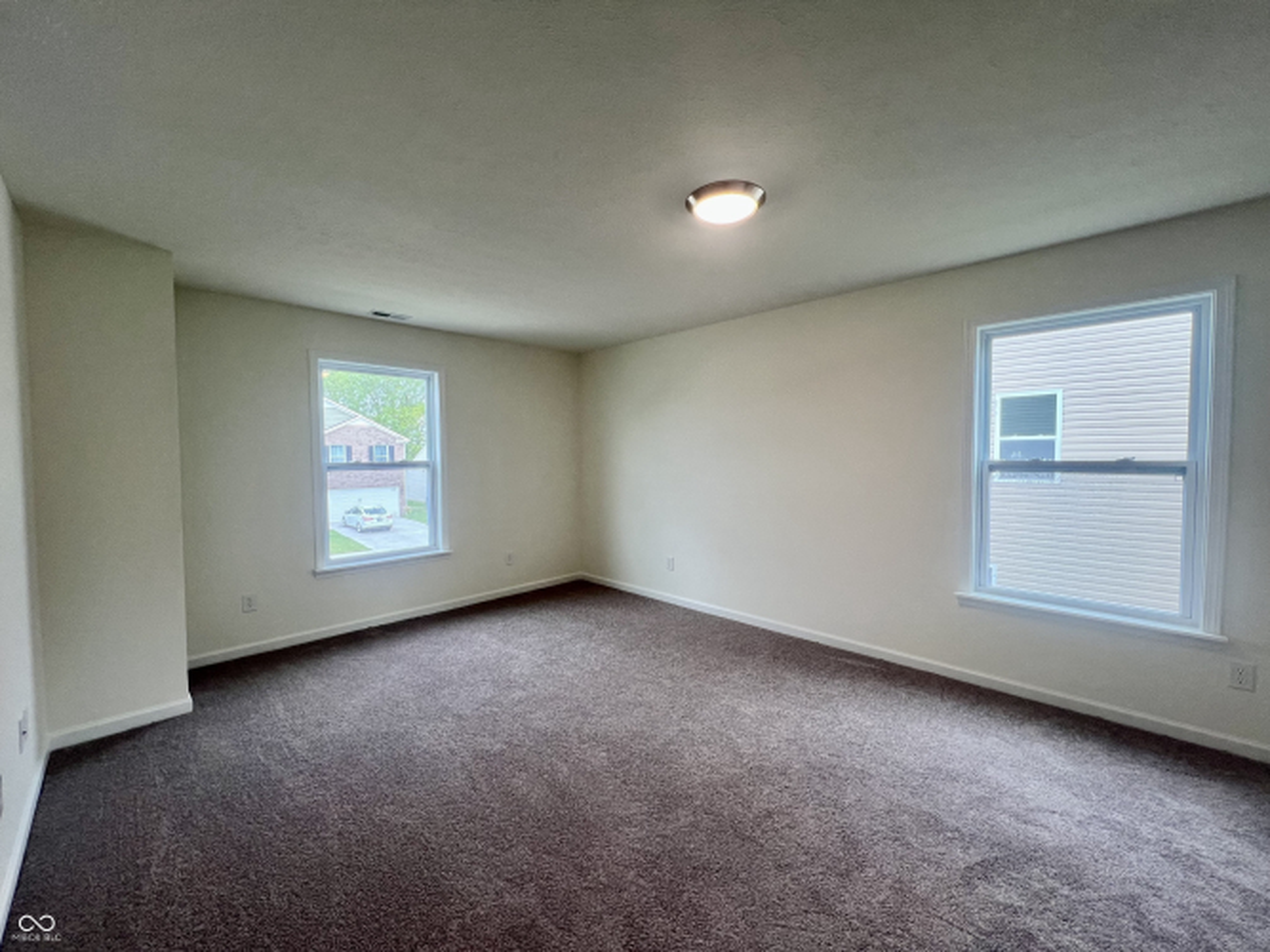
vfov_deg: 89.9
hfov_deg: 106.2
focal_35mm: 13
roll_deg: +0.6
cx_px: 635
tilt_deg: -2.6
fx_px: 477
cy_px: 476
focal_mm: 1.57
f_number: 1.8
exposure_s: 1/120
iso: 80
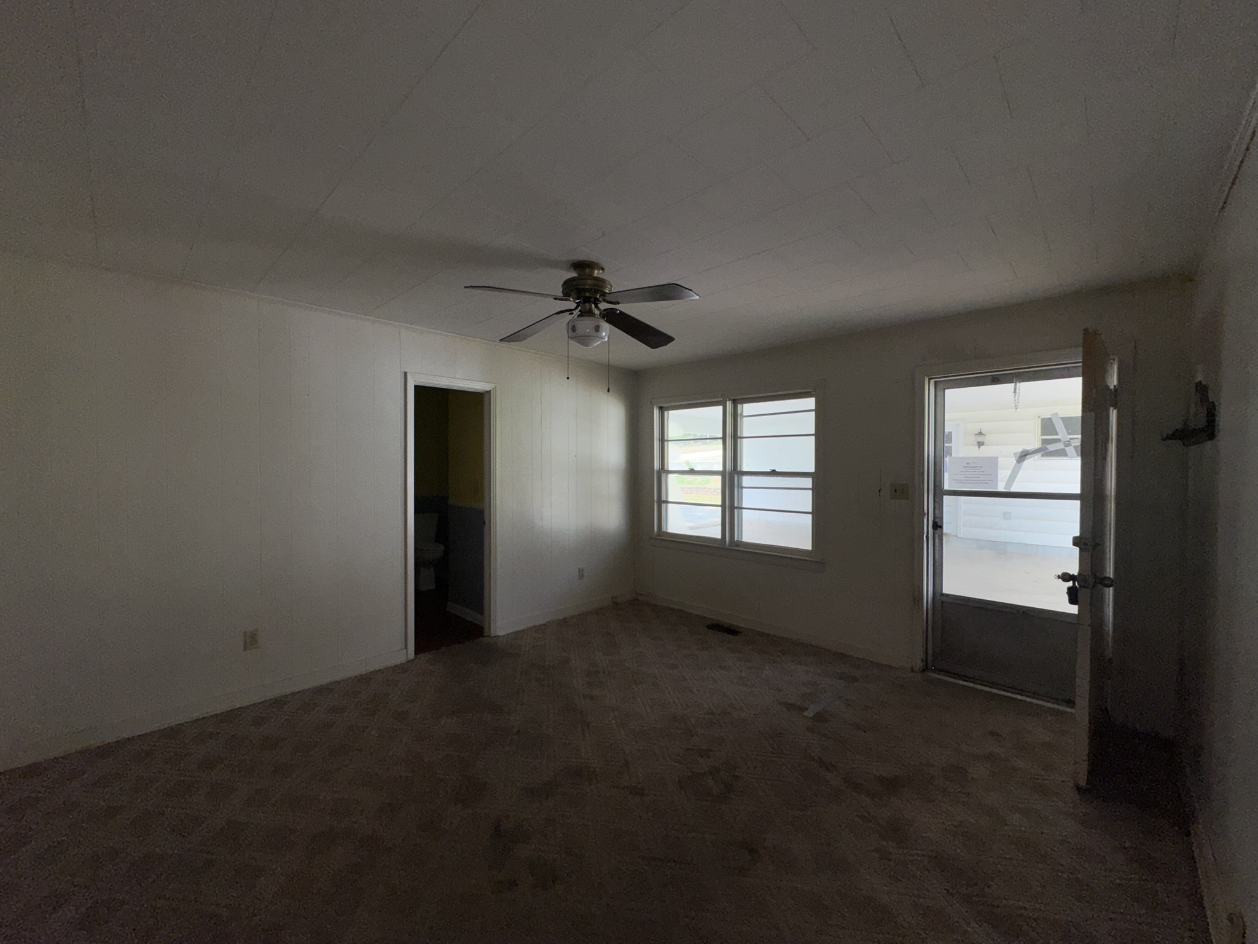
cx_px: 629
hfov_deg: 102.1
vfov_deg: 85.7
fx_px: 509
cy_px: 472
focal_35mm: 14
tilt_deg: -1.0
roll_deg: +0.0
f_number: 2.2
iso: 32
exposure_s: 1/191
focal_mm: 2.22
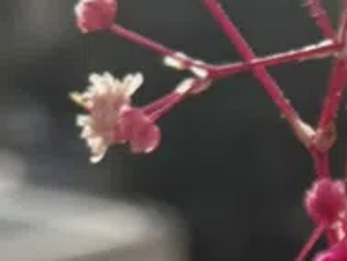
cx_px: 492
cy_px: 534
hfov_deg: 11.1
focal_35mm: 173
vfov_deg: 8.2
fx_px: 1735
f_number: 1.78
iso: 125
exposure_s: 1/6711
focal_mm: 6.76
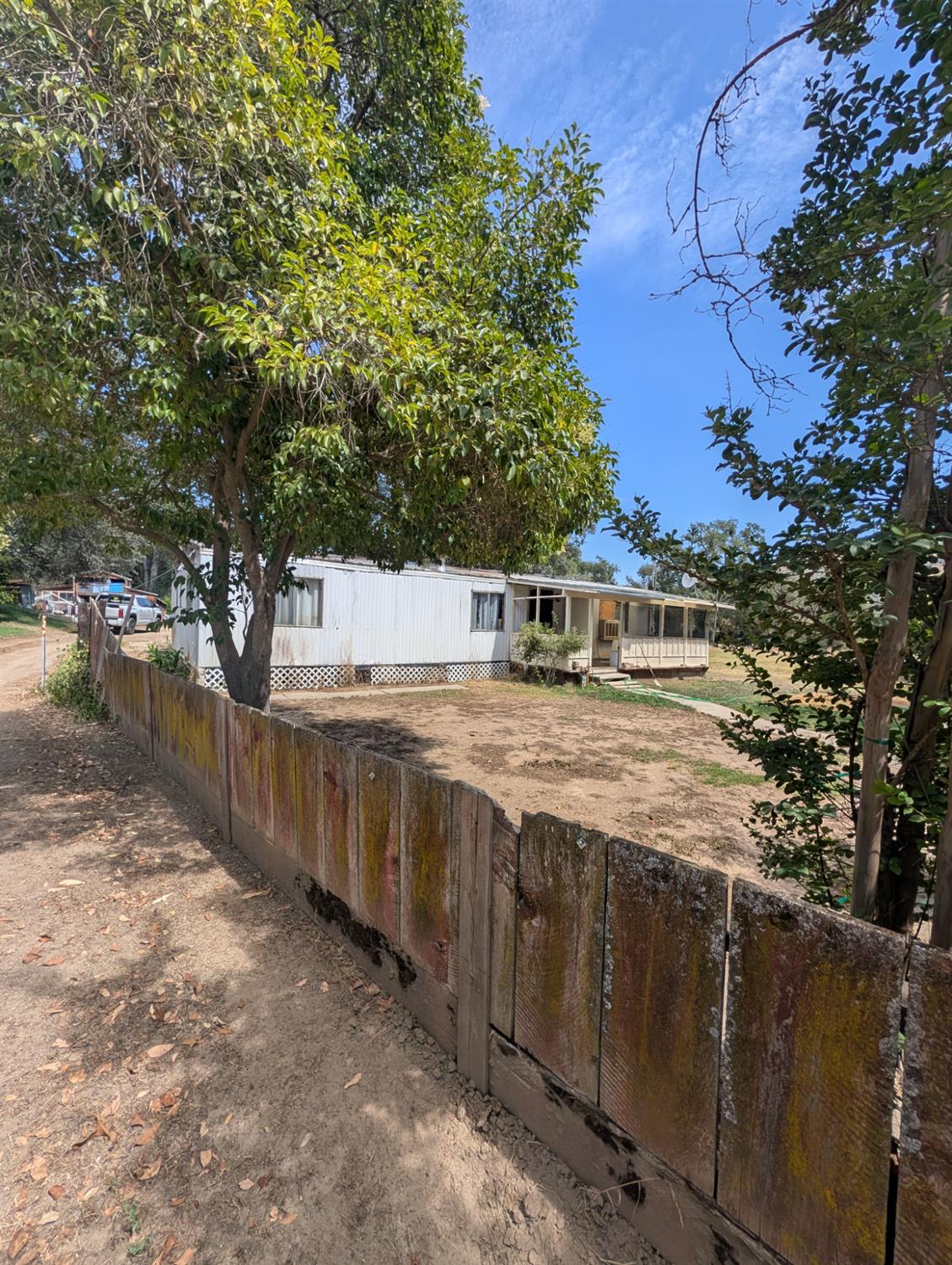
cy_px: 632
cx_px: 476
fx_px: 439
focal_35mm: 12
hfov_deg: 94.7
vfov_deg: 110.4
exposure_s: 1/2088
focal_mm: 2.02
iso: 56
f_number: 1.7
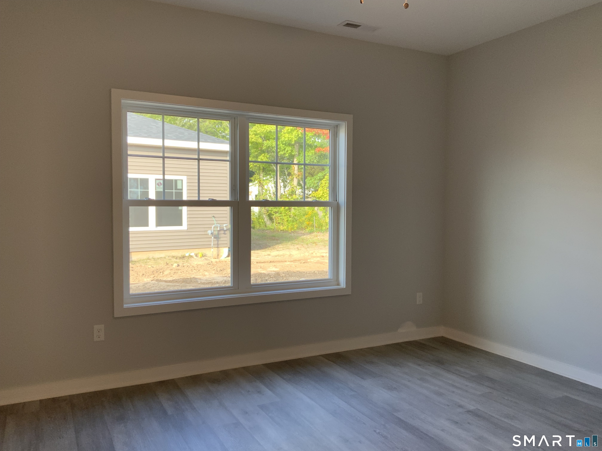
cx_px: 301
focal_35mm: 29
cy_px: 226
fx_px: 504
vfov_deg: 48.2
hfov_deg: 61.7
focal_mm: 3
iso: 50
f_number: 1.8
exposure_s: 1/60
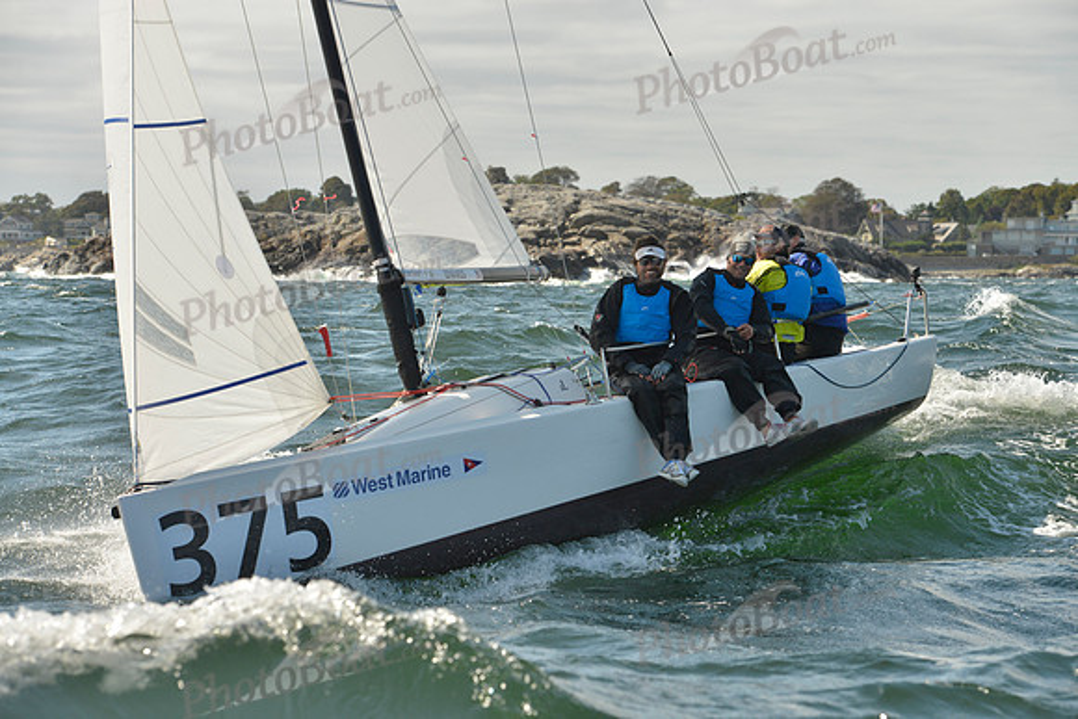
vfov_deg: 12.2
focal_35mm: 112
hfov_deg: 18.3
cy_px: 360
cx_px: 539
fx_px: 3354
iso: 400
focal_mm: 112
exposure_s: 1/1600
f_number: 8
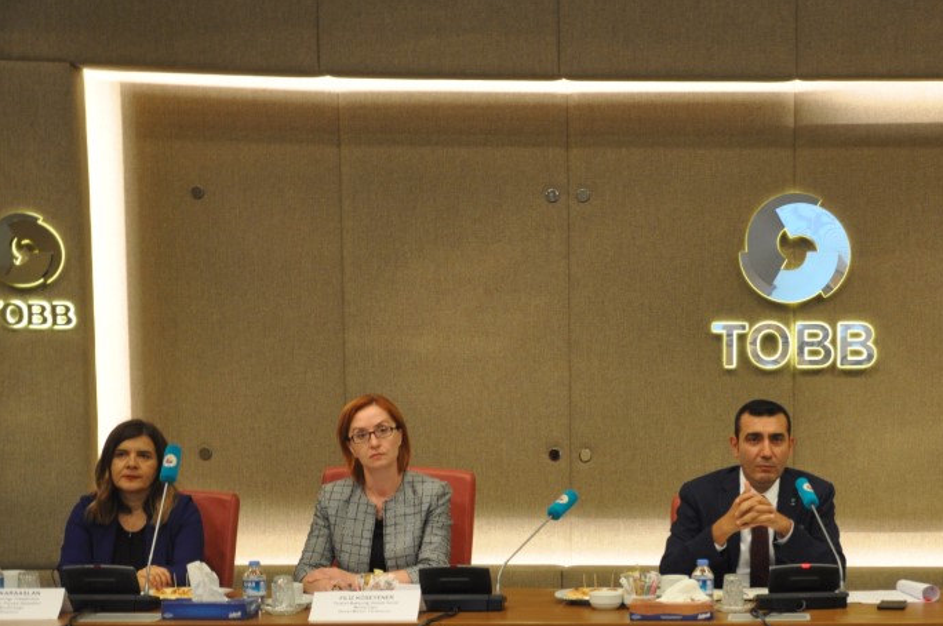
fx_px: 1857
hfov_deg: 27.7
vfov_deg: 18.9
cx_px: 795
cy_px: 503
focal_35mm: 71
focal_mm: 28
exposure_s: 1/15
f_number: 4
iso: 560
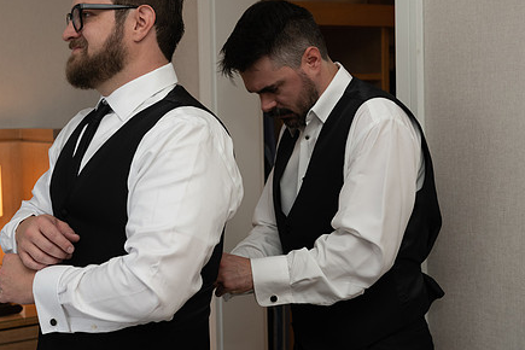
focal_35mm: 64
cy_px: 150
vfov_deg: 21.2
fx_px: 933
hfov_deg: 31.3
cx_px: 209
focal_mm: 48
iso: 800
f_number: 4
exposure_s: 1/200
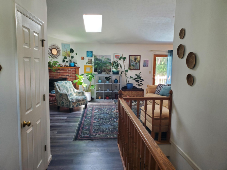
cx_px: 114
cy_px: 85
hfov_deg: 67.3
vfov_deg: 53.0
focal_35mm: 26
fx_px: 170
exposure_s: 1/60
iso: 250
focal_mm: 4.3
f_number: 2.4
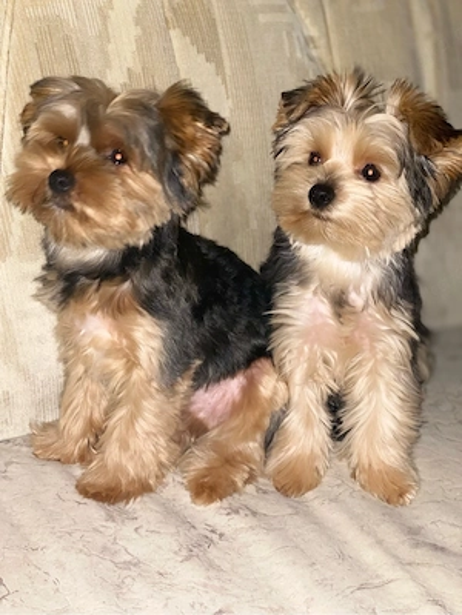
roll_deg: -5.1
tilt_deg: -29.7
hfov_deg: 28.0
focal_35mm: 52
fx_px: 925
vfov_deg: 36.8
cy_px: 308
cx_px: 231
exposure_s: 1/34
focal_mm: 6
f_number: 2
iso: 64
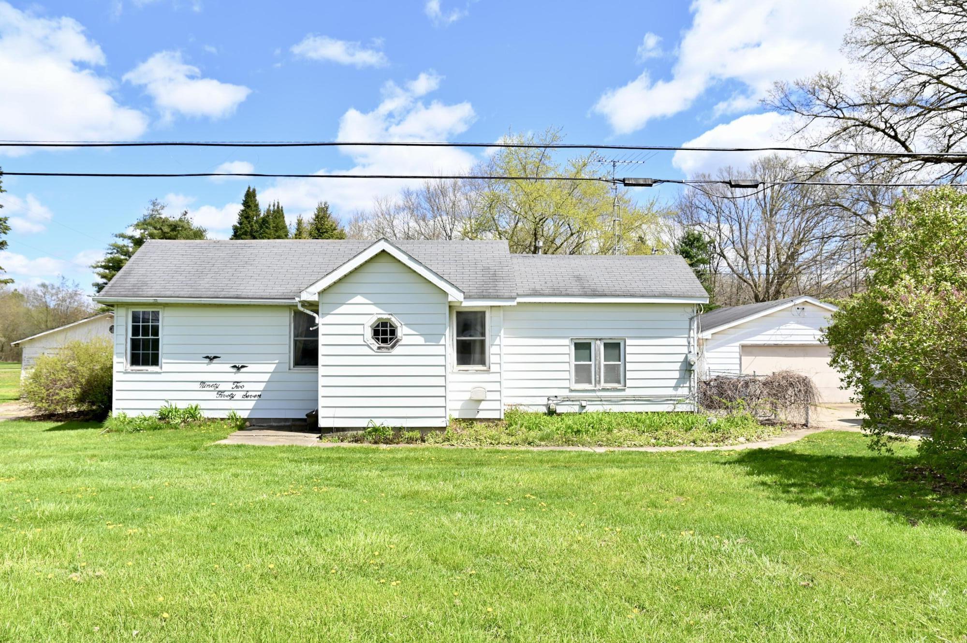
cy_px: 322
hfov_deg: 73.8
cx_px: 484
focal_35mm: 24
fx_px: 644
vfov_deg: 53.1
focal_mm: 24
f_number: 5
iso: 100
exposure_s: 1/320
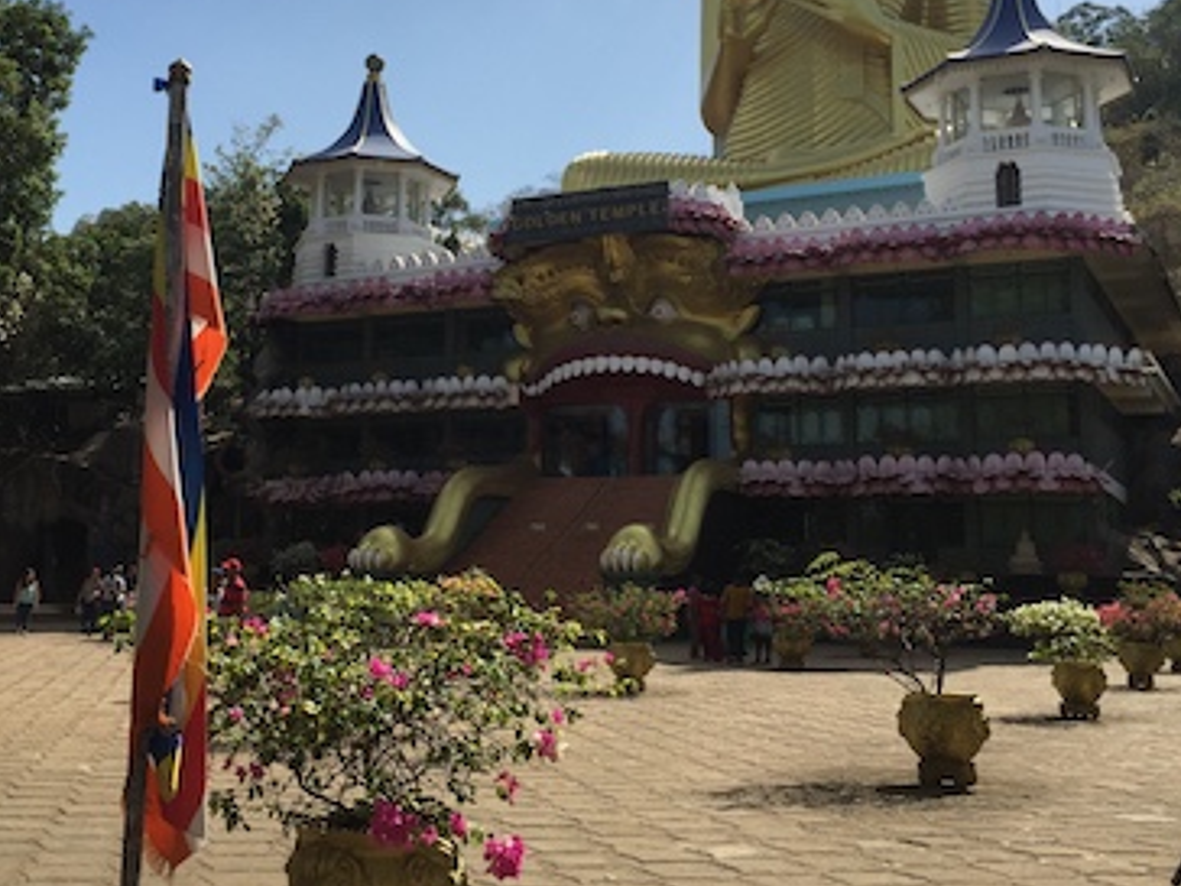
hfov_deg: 43.7
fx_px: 1467
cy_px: 297
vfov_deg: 33.3
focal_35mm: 43
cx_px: 503
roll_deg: -3.7
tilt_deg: +13.4
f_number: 2.2
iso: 32
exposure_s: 1/3300
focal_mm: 4.15
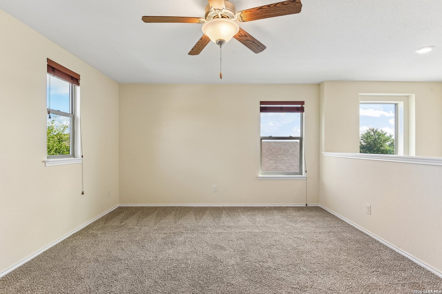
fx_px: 209
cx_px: 221
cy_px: 147
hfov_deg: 93.3
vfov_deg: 70.4
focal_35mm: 17
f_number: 8
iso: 400
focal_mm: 17
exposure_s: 1/25
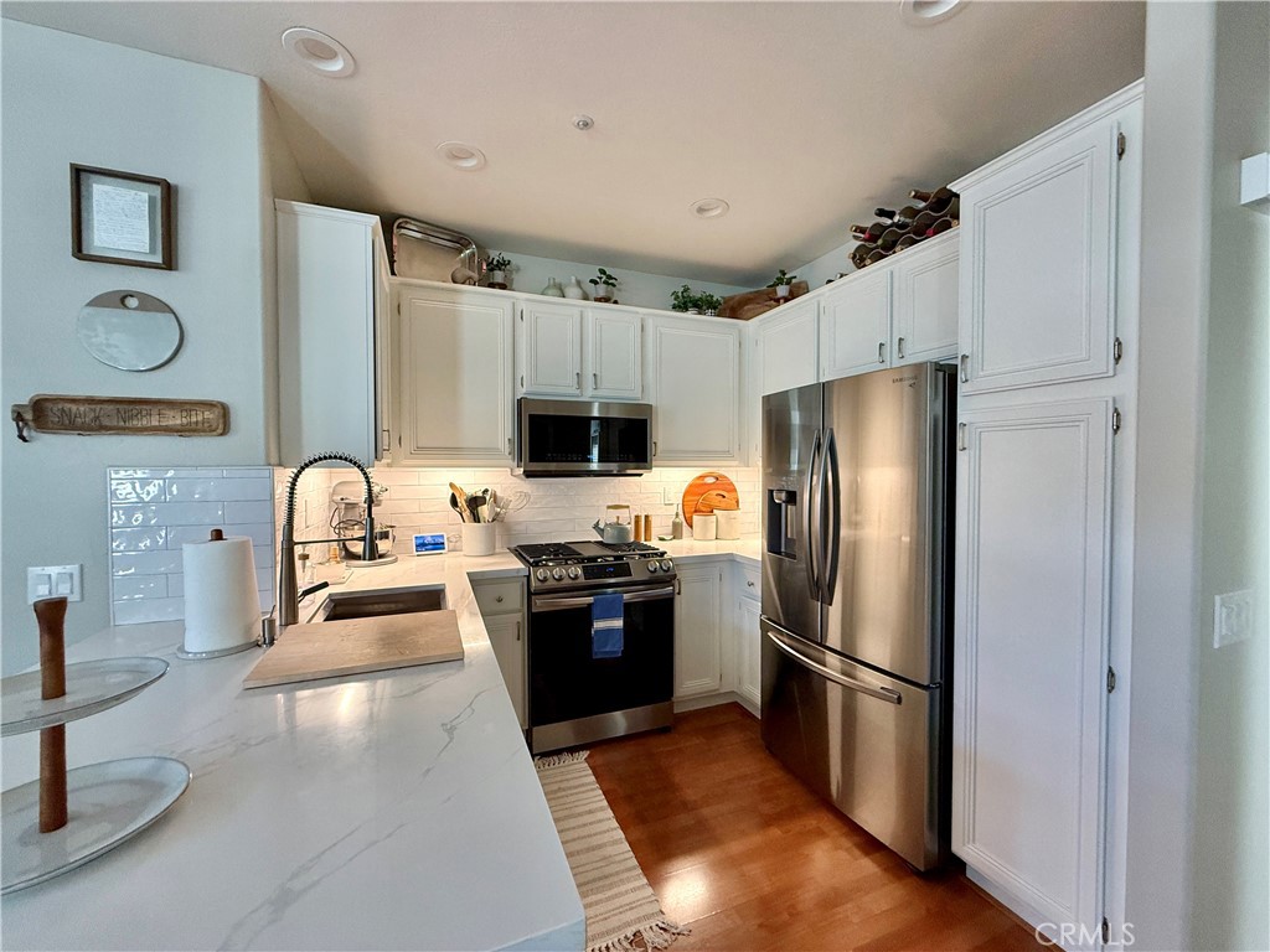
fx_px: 514
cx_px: 635
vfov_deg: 85.7
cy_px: 476
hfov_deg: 102.1
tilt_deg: -1.3
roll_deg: +0.2
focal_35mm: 14
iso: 250
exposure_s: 1/120
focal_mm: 2.22
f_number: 2.2
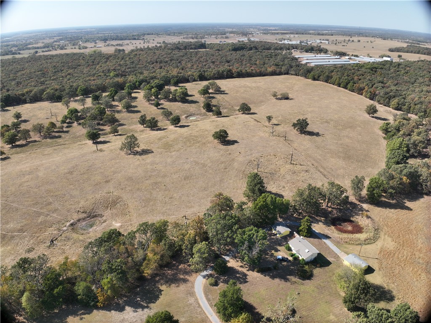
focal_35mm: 24
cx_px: 216
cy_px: 162
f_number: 2.8
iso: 100
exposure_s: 1/2000
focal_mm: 12.29
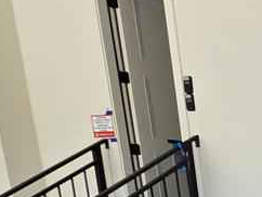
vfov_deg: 22.4
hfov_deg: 20.6
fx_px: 417
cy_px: 287
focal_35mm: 55
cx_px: 498
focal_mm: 2.2
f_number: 2.2
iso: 100
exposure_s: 1/359
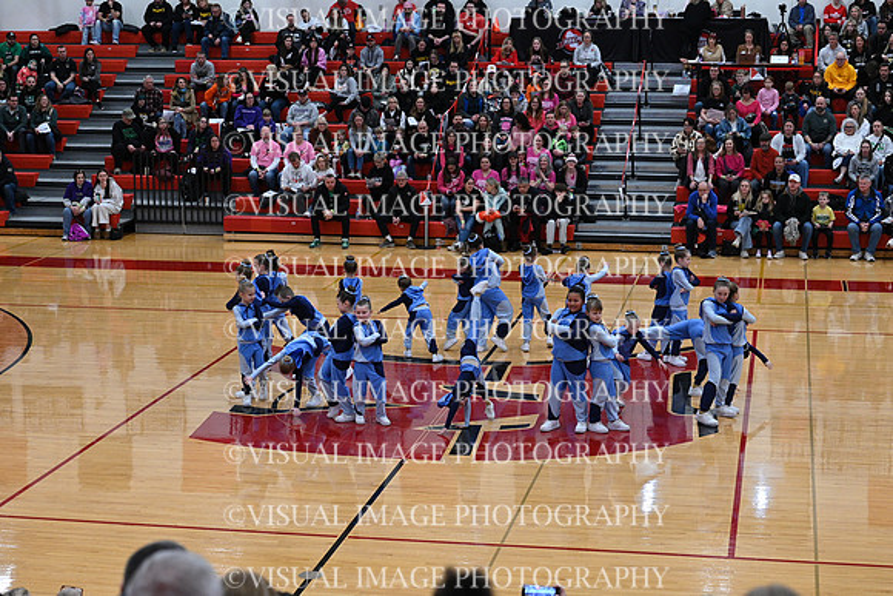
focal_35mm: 70
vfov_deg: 19.5
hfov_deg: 28.8
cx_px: 446
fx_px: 1737
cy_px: 298
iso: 4000
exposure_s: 1/400
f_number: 4
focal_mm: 70
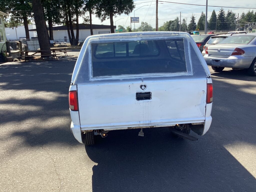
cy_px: 96
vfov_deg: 45.4
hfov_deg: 58.4
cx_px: 128
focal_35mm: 31
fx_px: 229
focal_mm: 3.3
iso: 25
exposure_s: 1/497
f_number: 2.4
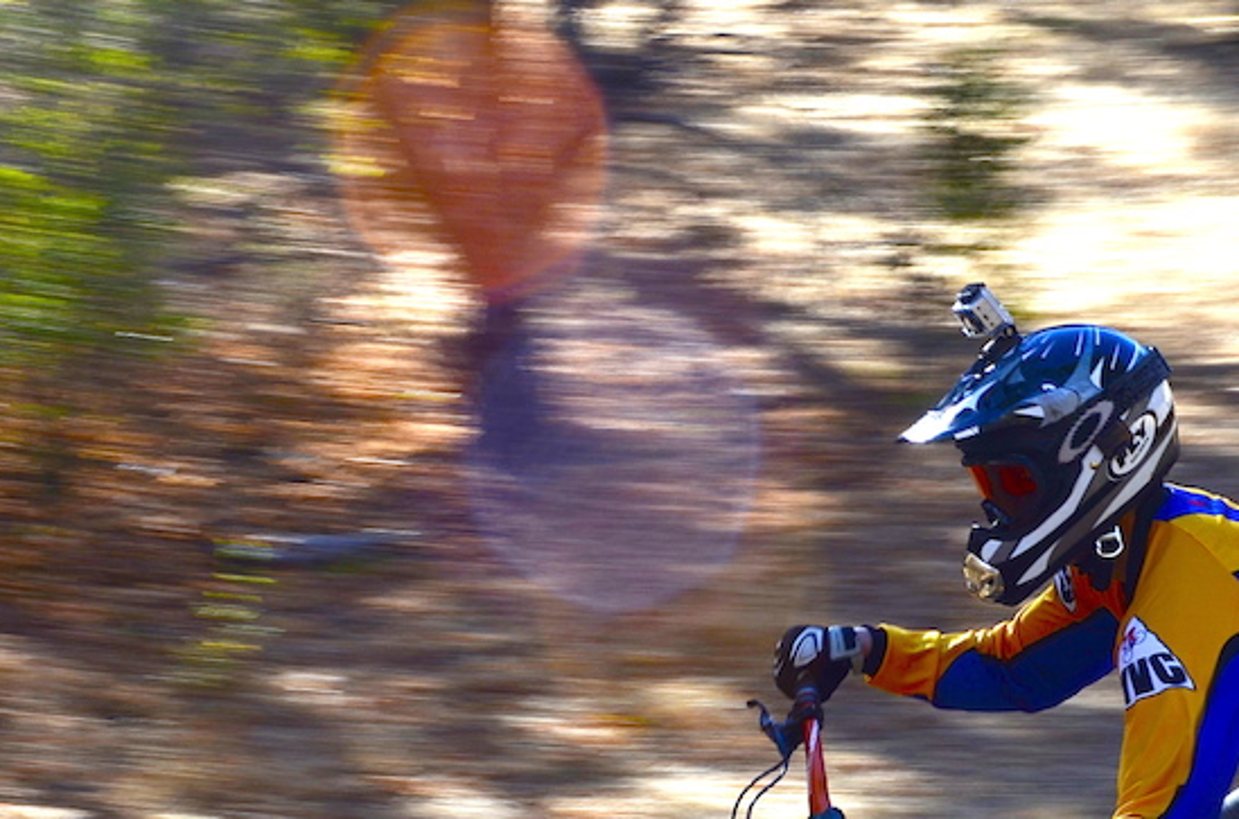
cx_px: 724
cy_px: 729
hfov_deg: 20.9
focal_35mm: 98
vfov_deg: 13.8
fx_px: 3362
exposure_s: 1/100
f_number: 9
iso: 100
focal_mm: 35
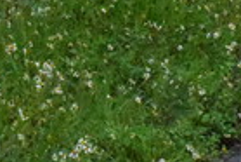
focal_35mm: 515
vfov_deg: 2.7
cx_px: 654
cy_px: -192
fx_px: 3451
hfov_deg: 3.9
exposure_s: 1/3200
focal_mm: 92
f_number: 14
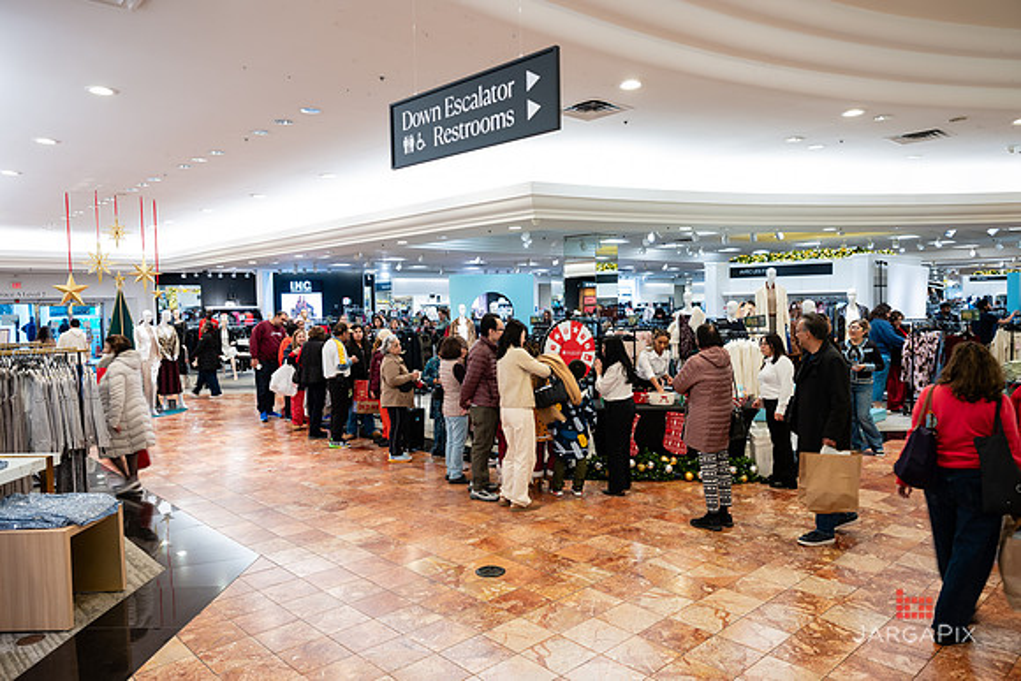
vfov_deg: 52.0
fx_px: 698
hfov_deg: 72.3
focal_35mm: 25
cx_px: 510
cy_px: 340
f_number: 3.2
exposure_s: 1/25
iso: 200
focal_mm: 24
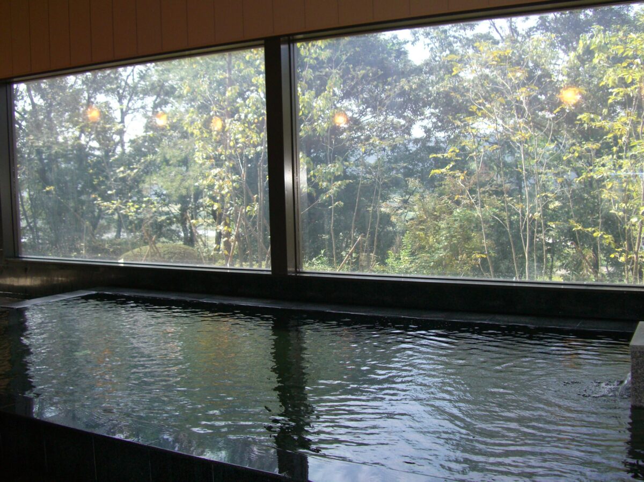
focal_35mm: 38
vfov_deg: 37.7
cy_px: 241
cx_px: 322
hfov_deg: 49.0
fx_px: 707
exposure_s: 1/80
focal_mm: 7.9
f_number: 2.8
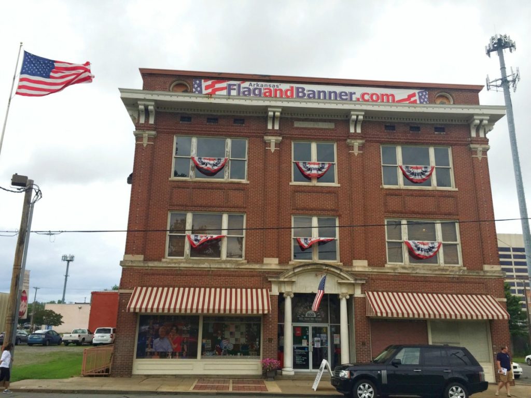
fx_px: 445
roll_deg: -1.6
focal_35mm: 29
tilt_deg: +15.6
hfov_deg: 61.7
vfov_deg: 48.2
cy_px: 199
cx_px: 266
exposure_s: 1/1883
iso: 32
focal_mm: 4.15
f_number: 2.2
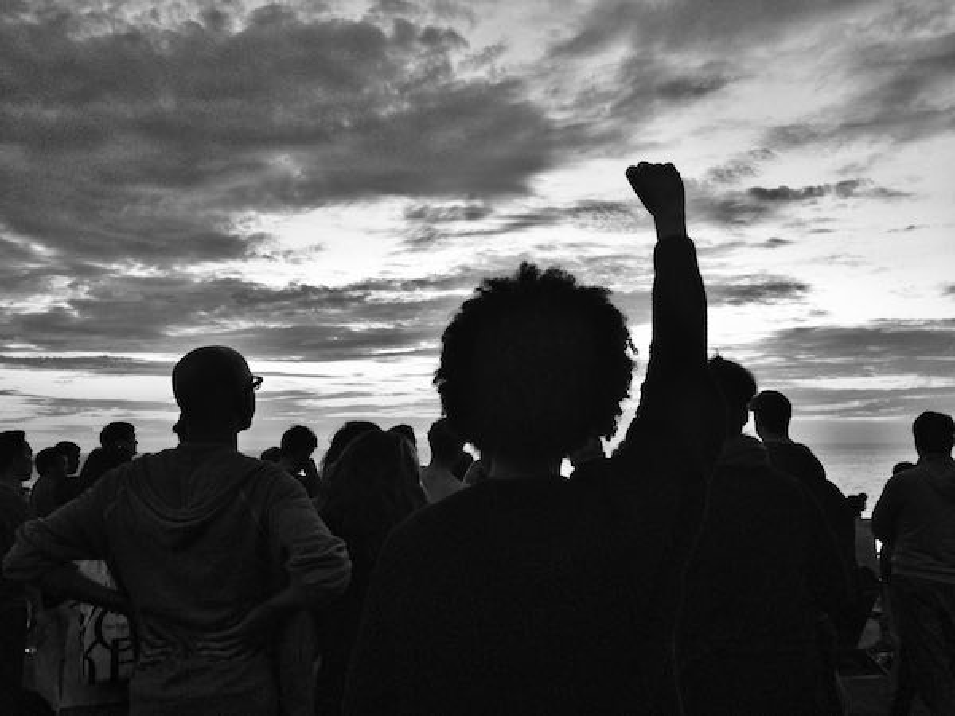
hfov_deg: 55.4
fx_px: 910
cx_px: 478
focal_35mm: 33
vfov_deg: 42.9
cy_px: 358
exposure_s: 1/120
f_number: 2.4
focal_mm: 4.12
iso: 64
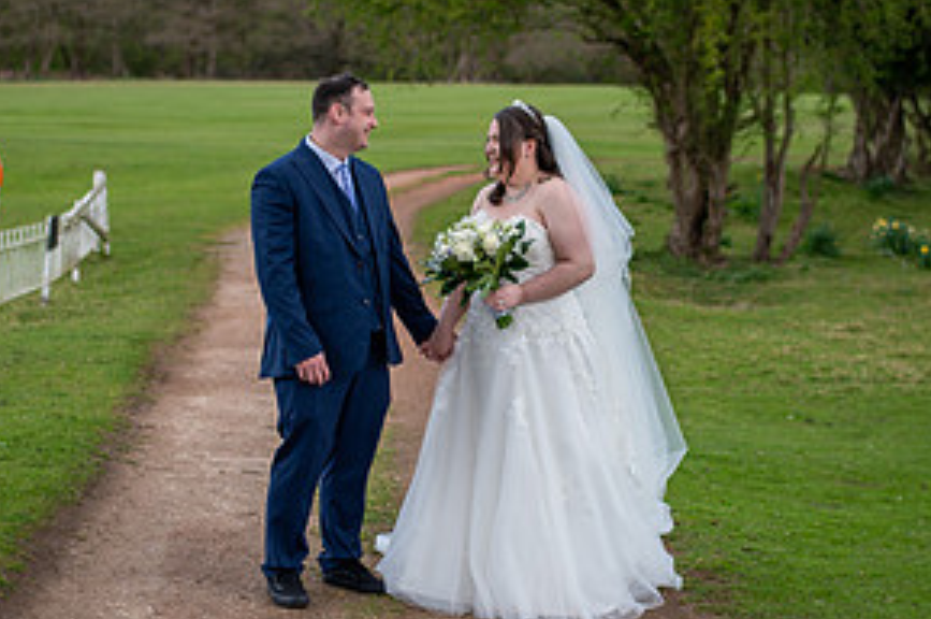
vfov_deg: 17.7
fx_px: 1989
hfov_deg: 26.3
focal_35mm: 77
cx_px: 454
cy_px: 322
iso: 100
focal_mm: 35
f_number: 1.8
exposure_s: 1/640
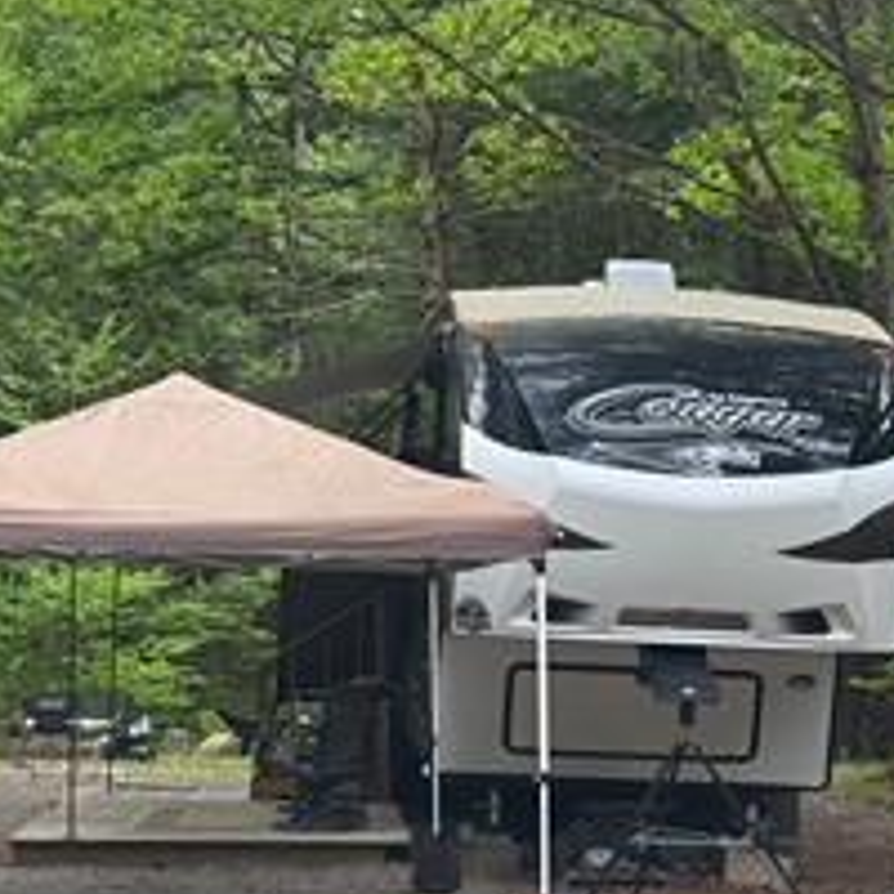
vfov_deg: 20.4
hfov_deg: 20.4
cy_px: 496
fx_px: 2484
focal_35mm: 85
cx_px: 411
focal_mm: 6.76
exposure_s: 1/495
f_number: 1.78
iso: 64
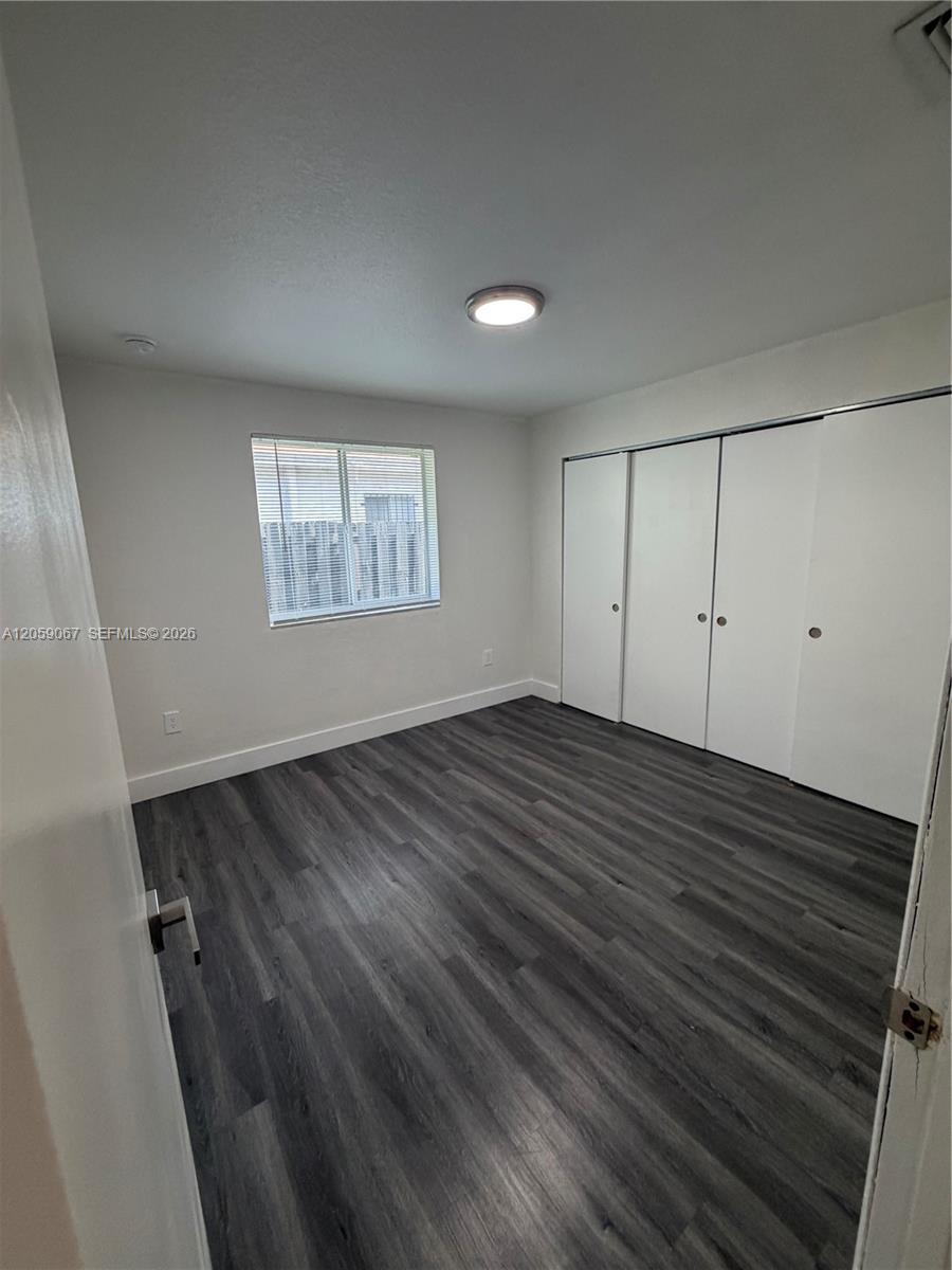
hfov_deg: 85.7
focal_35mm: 14
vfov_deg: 102.1
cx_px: 476
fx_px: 513
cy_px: 635
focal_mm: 2.22
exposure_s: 1/120
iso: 250
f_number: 2.2
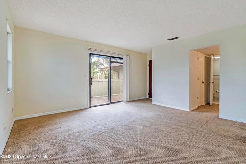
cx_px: 123
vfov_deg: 72.1
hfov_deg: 95.0
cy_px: 82
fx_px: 113
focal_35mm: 16
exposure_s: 1/100
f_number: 9
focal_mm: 11
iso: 250
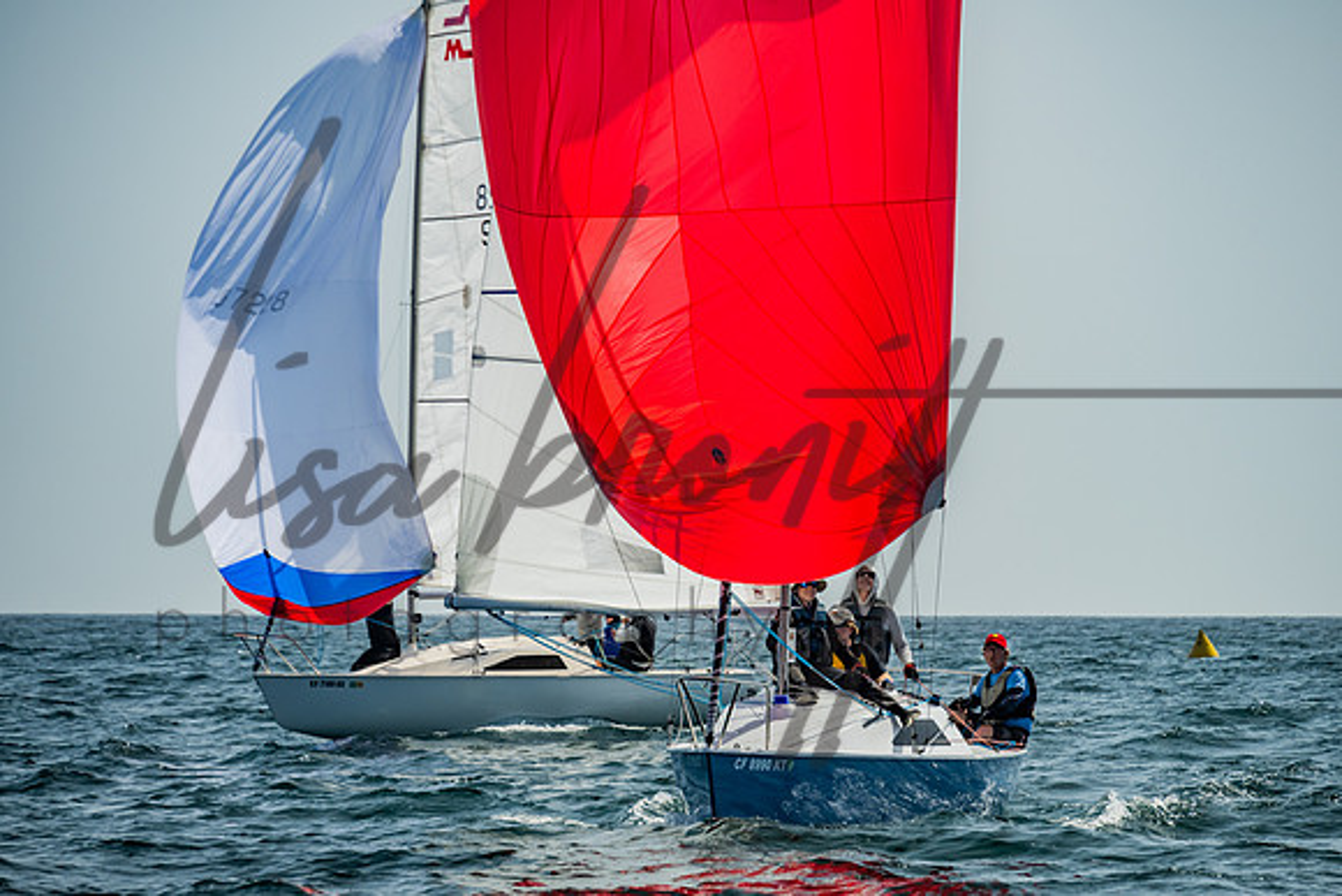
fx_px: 8660
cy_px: 490
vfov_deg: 5.9
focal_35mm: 232
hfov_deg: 8.9
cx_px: 702
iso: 320
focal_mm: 200
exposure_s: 1/1250
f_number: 6.3
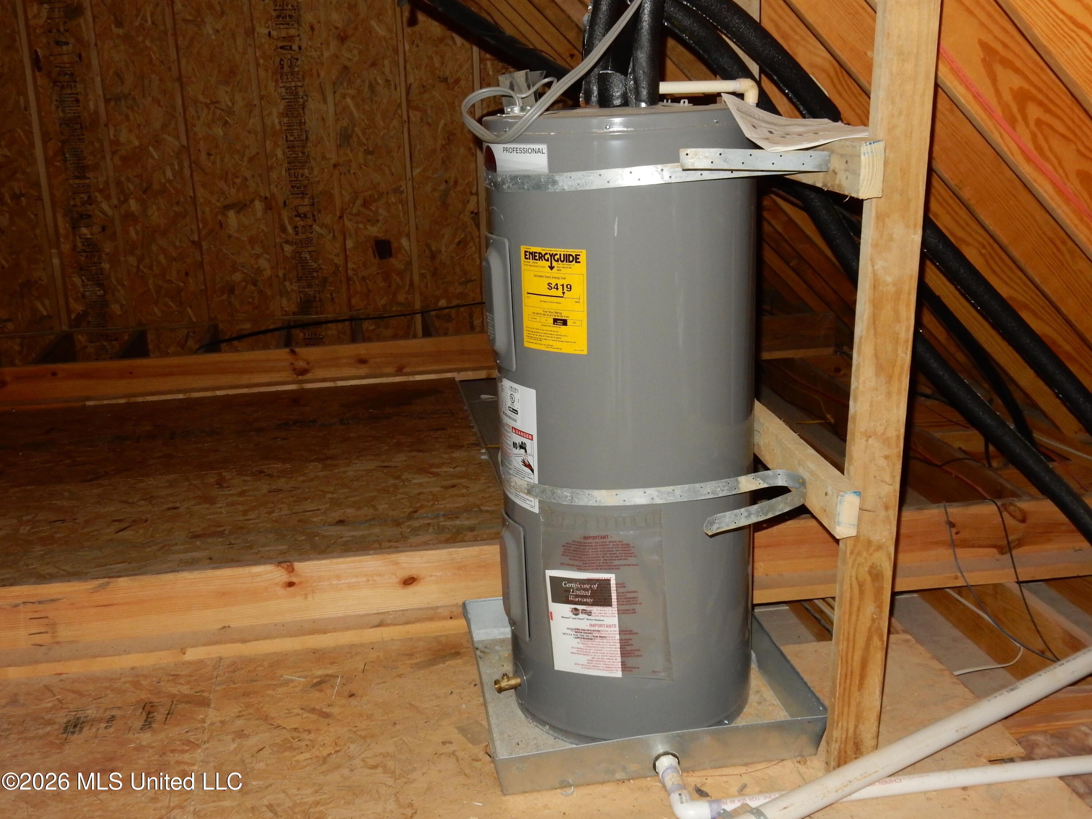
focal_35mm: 36
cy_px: 410
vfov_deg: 39.7
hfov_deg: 51.4
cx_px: 546
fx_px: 1136
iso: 320
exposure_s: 1/30
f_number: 4
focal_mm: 6.4
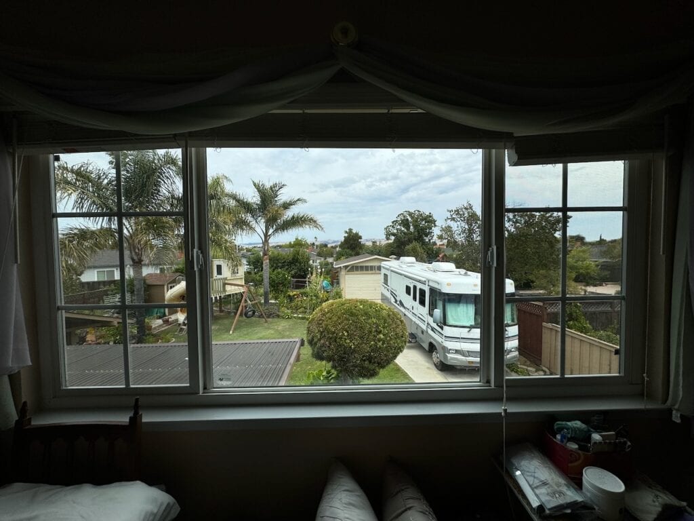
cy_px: 260
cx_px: 347
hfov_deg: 102.1
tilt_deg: -1.4
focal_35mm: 14
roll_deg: +0.9
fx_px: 281
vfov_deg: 85.7
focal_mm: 2.22
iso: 50
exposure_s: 1/1748
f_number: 2.2
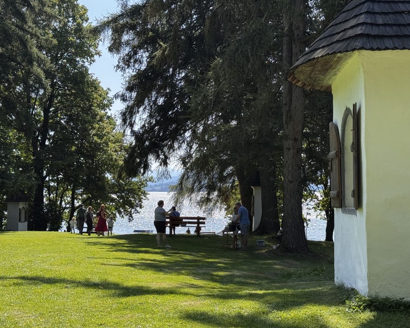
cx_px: 201
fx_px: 619
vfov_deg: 29.7
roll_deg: +0.2
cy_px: 166
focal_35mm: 51
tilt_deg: +2.2
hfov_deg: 36.7
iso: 64
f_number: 1.78
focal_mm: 6.76
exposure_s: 1/1193
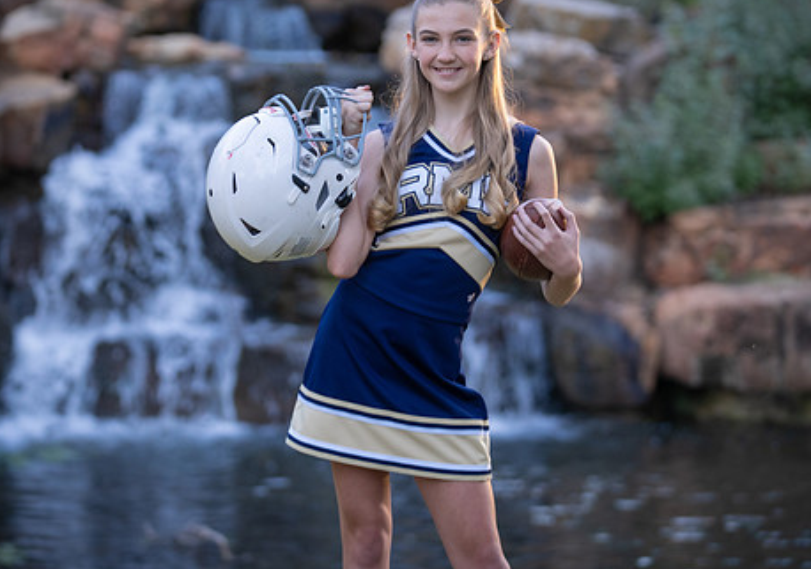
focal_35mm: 147
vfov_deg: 9.7
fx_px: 3365
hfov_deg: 13.7
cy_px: 209
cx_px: 363
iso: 640
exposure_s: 1/320
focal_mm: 104
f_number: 2.8
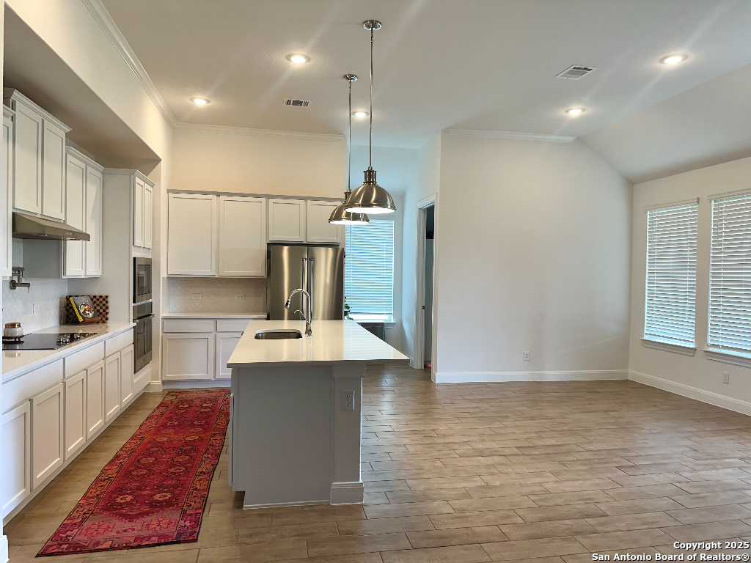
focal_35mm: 24
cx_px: 376
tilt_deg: -1.9
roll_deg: -1.4
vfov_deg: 56.8
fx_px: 521
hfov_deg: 71.6
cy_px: 282
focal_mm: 6.86
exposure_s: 1/120
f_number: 1.78
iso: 125
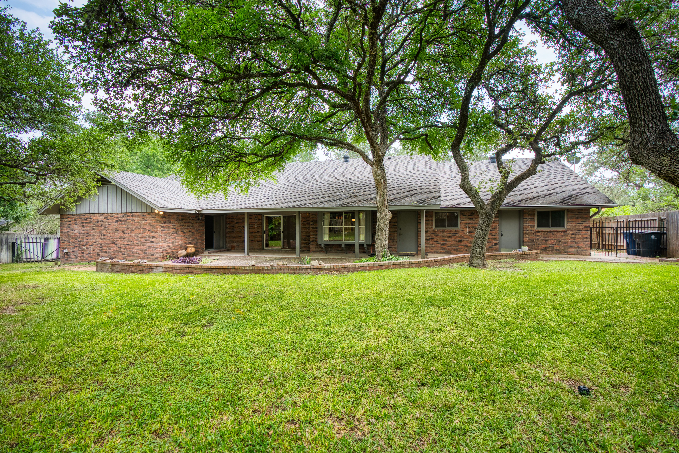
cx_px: 340
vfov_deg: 73.8
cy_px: 226
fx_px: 302
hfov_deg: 96.7
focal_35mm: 16
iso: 125
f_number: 7.1
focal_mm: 16
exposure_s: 1/13
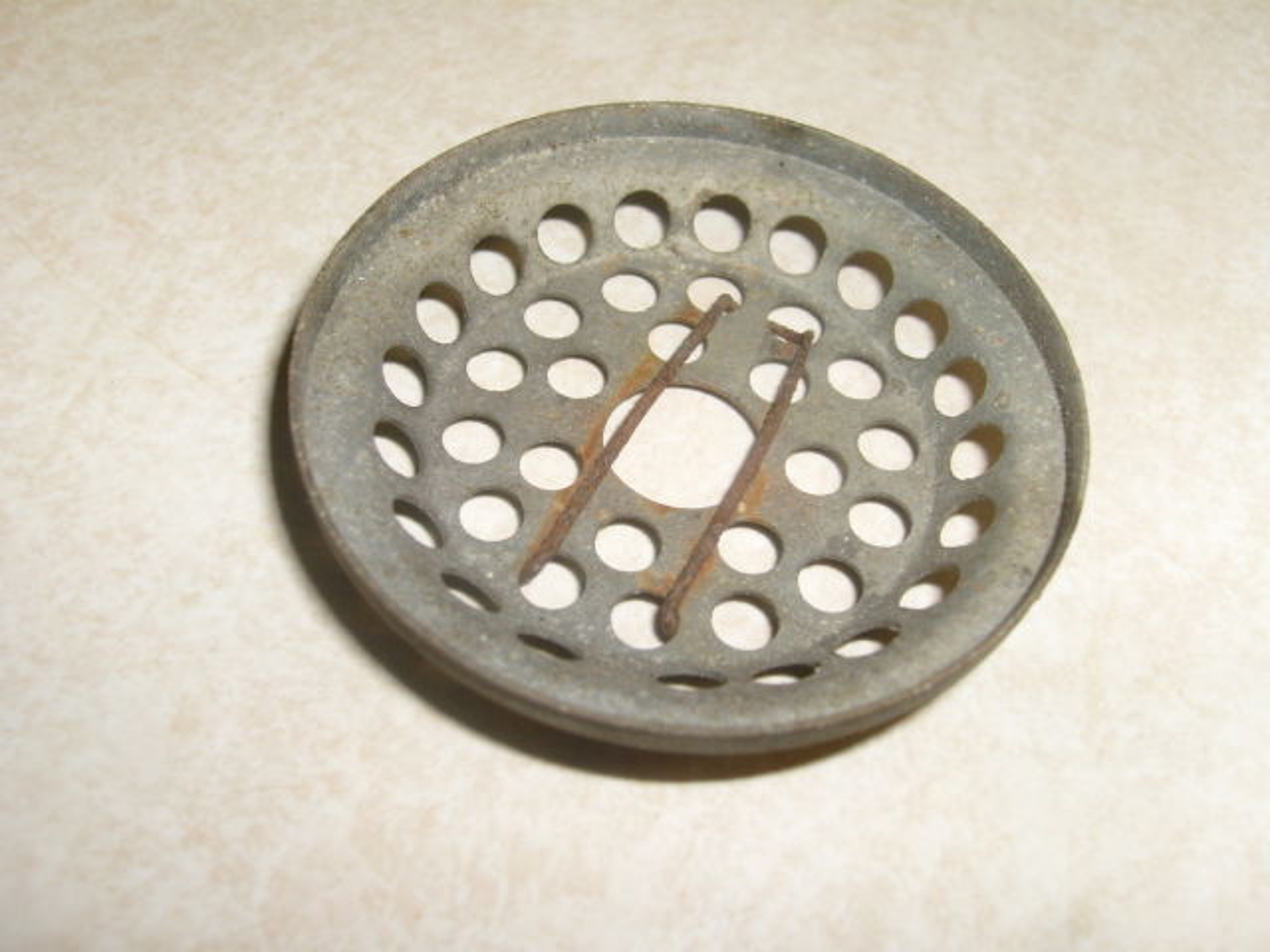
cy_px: 476
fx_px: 1284
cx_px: 635
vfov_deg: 40.7
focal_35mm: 35
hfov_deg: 52.6
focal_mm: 5.8
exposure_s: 1/45
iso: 100
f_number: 2.8
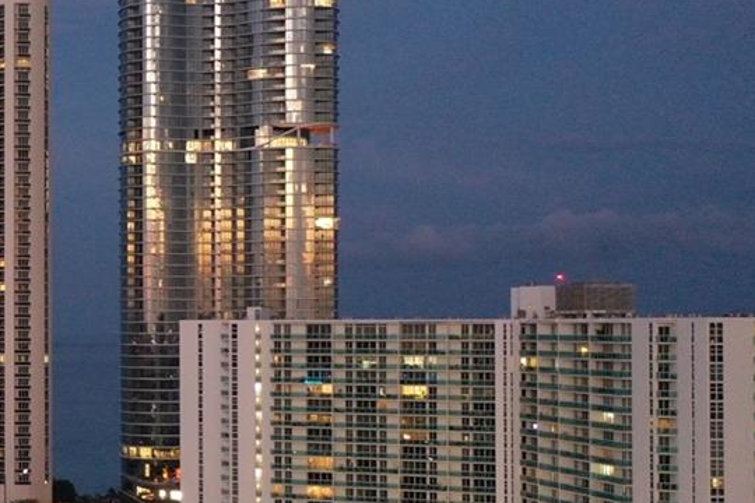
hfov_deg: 22.1
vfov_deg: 16.4
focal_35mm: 83
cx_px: -218
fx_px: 1741
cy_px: 313
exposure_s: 1/10
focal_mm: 10.26
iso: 800
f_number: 2.8
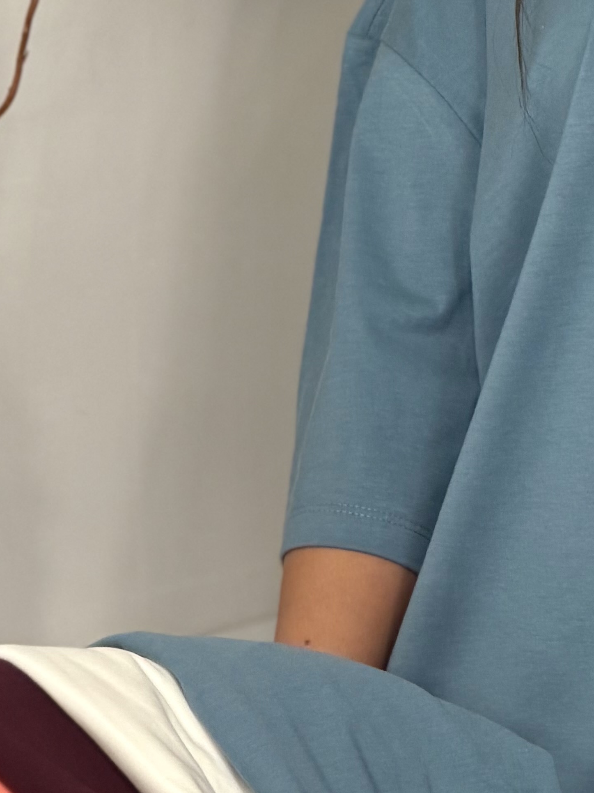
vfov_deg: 6.7
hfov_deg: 5.0
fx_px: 6774
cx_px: 585
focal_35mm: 296
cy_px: 175
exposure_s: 1/100
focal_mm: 16.89
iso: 64
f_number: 2.8
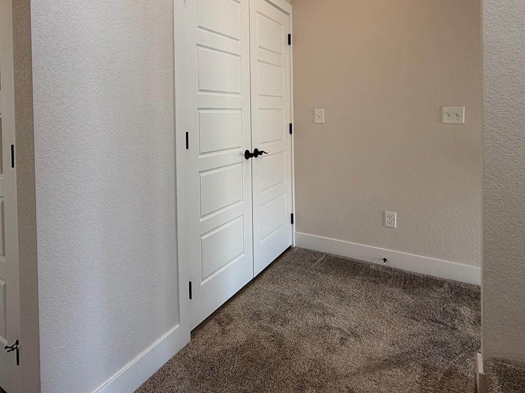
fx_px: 349
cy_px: 120
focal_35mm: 23
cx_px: 190
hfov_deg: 72.4
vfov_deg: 57.1
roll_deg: +0.6
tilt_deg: -0.5
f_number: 2.2
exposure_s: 1/120
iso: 100
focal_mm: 2.22
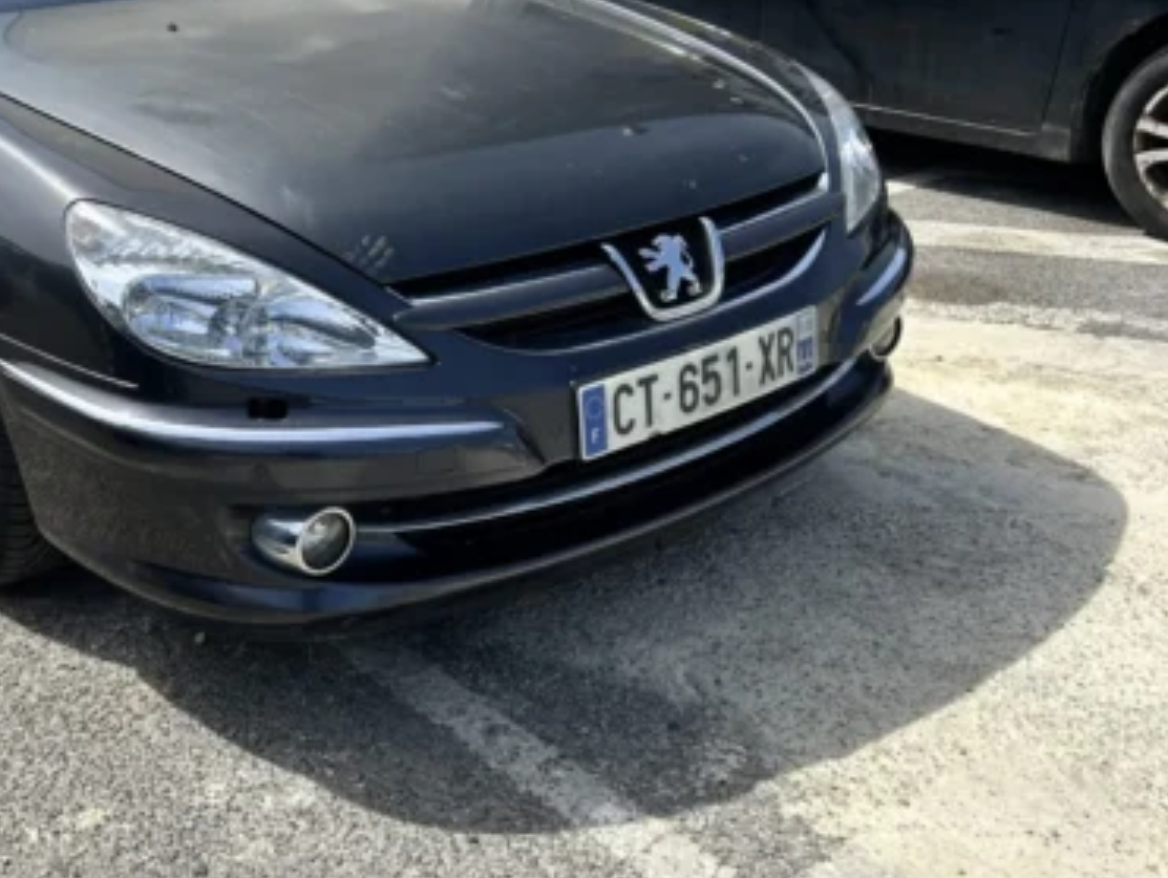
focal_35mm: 42
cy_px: 258
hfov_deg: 43.2
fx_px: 1419
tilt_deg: -15.4
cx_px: 277
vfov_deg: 33.9
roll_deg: +3.3
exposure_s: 1/2841
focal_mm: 5.7
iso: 50
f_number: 1.5
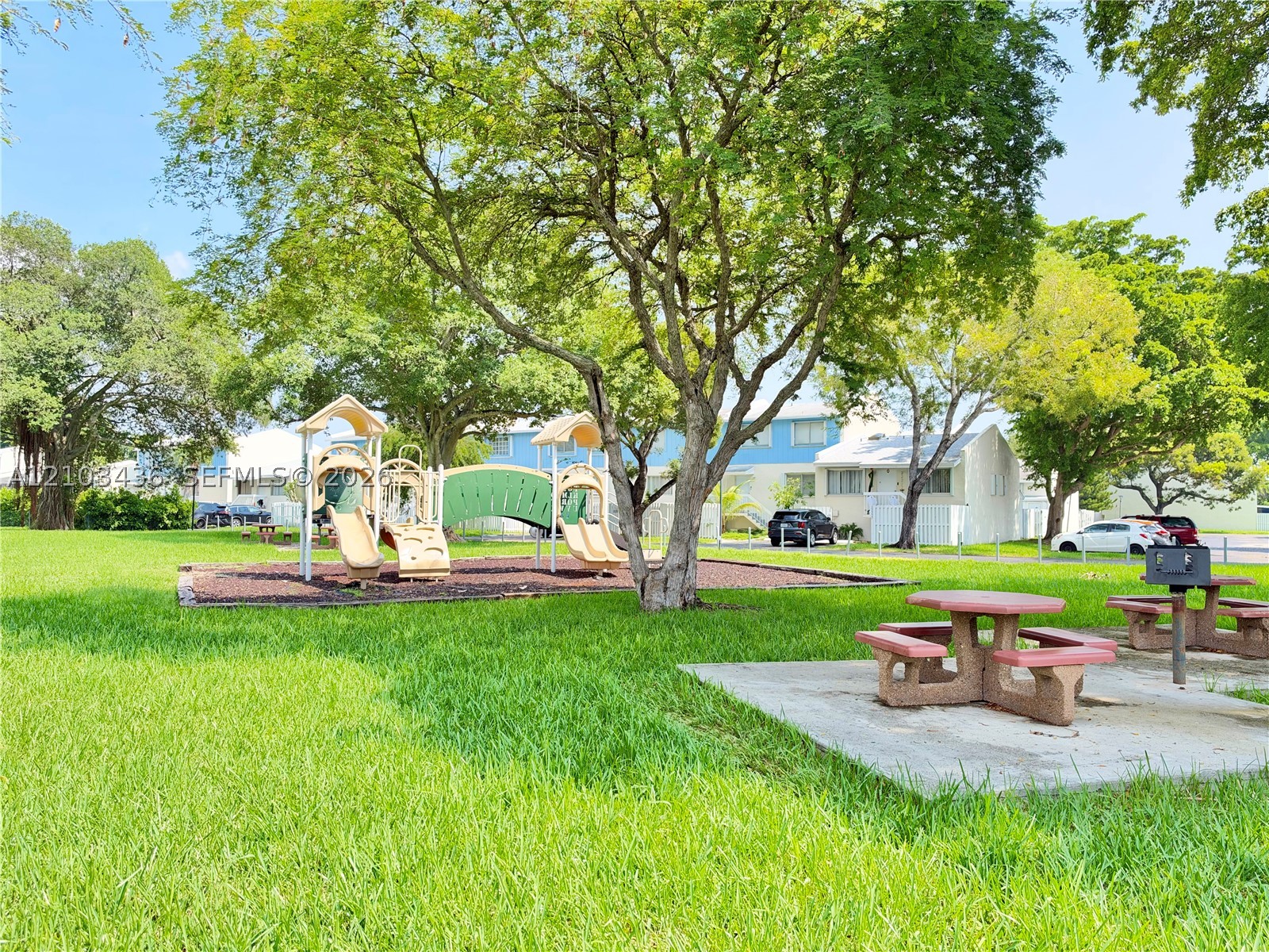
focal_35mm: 24
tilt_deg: +2.6
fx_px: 880
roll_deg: -0.4
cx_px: 634
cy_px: 476
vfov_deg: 56.8
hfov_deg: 71.6
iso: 80
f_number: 1.8
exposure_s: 1/382
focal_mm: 6.93
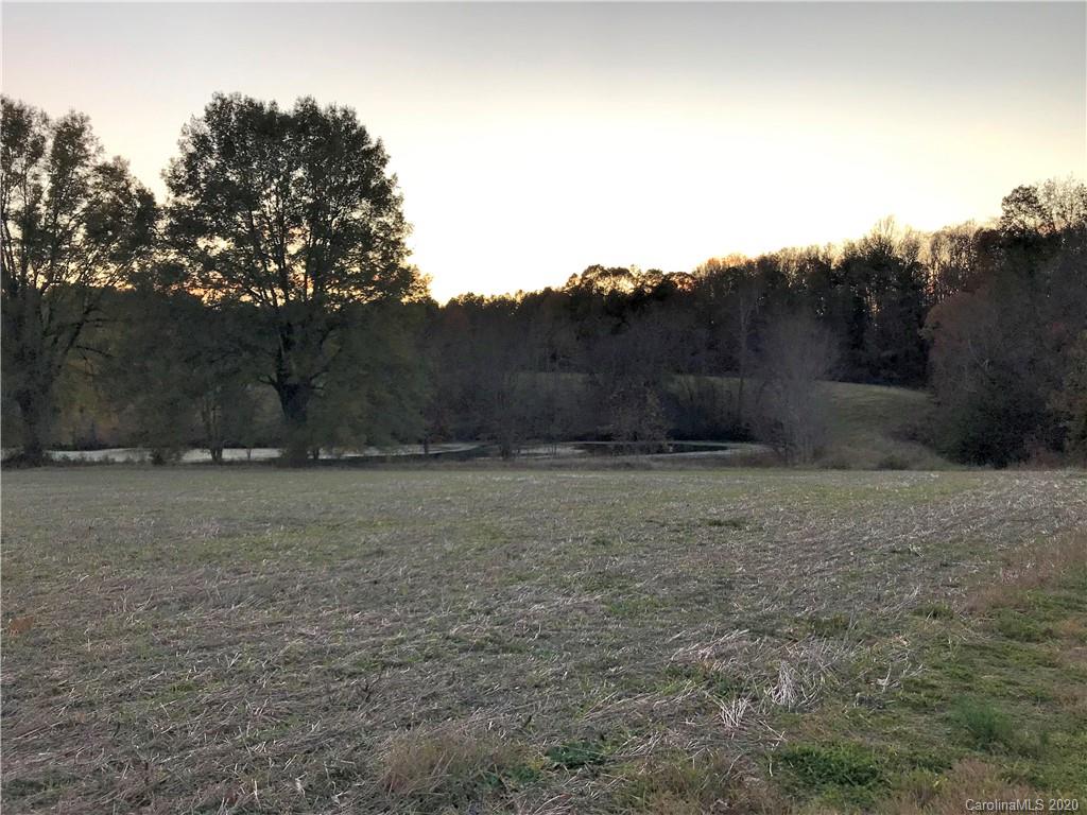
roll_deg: +2.0
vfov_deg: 49.7
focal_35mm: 28
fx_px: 879
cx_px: 544
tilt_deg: -0.8
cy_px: 408
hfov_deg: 63.4
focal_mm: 3.99
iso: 25
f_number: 1.8
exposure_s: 1/60
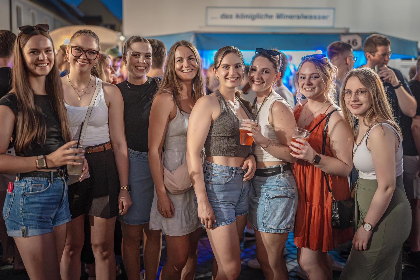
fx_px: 408
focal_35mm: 35
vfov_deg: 37.9
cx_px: 210
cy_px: 140
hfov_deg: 54.4
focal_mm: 35
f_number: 1.2
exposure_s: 1/160
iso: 8000
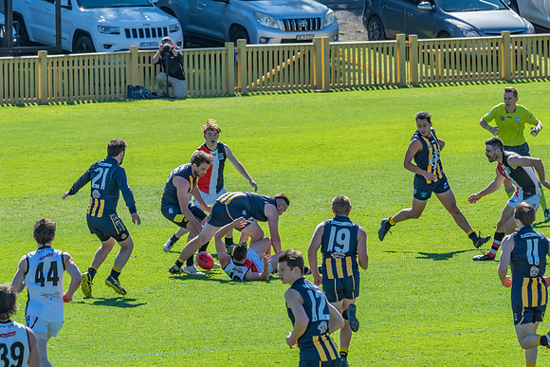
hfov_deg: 4.2
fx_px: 7543
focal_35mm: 494
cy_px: 184
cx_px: 275
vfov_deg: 2.8
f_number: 14
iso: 800
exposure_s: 1/800
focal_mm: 320
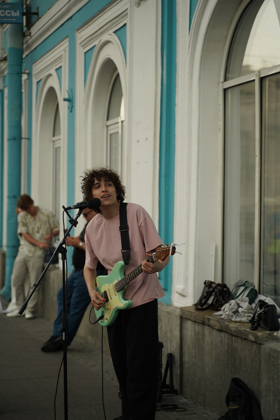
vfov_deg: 27.0
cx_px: 140
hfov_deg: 18.2
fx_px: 875
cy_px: 210
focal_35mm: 75
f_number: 2.8
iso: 1000
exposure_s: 1/500
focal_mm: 75
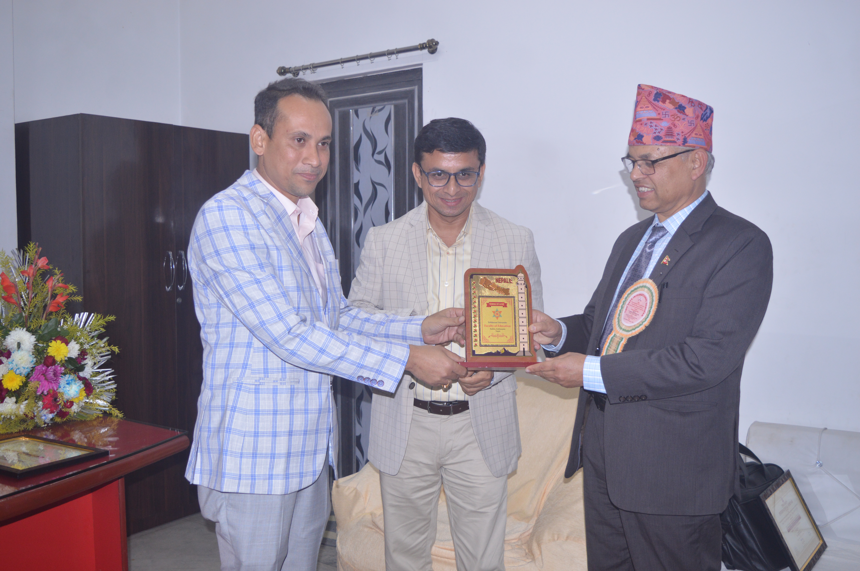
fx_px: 823
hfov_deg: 55.1
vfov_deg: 38.3
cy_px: 286
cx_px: 430
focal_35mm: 34
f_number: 4
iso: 400
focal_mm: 23
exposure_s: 1/125
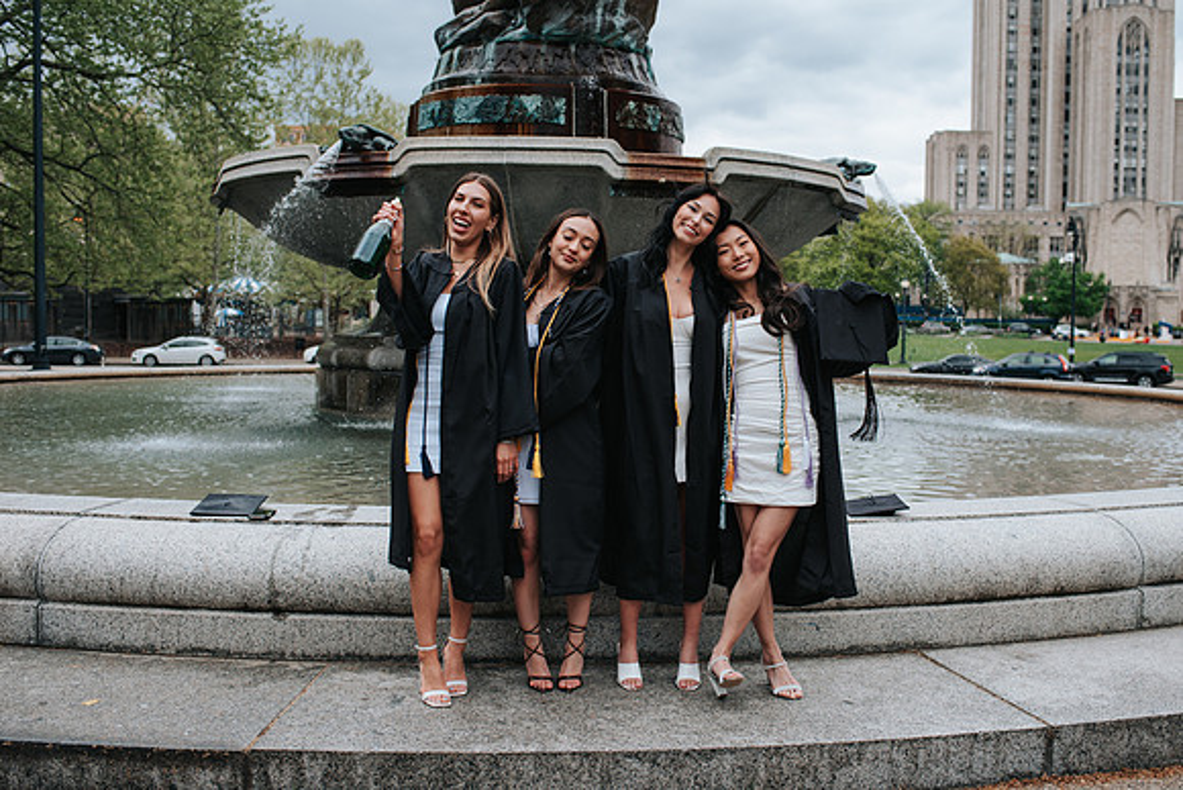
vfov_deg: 35.4
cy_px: 395
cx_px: 633
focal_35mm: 38
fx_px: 1236
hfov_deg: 51.1
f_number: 3.5
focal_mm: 35
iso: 140
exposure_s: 1/800
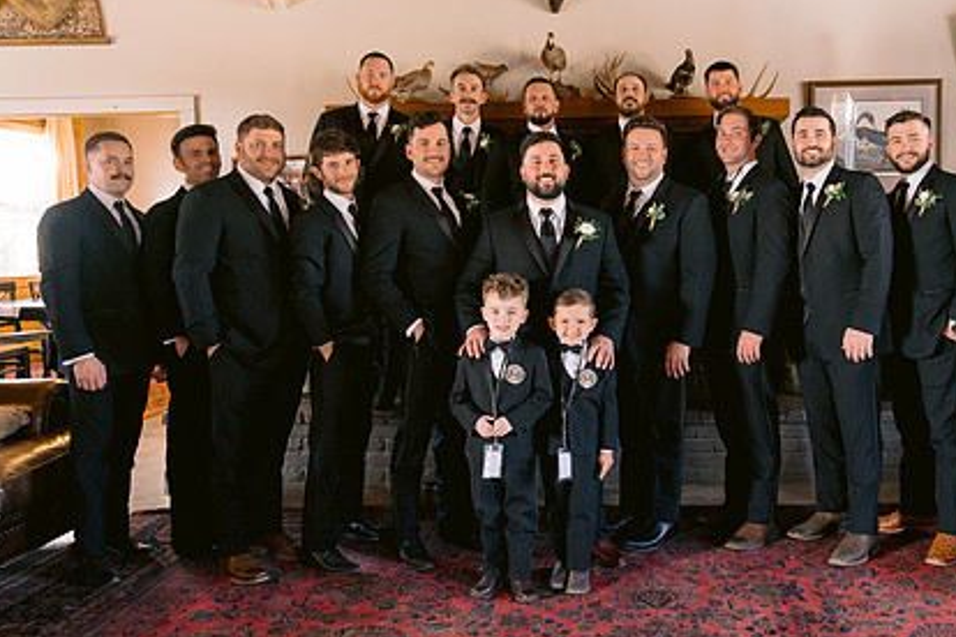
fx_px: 929
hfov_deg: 53.5
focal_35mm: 35
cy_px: 276
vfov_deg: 37.8
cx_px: 623
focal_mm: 25
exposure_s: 1/50
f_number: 4.5
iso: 1600
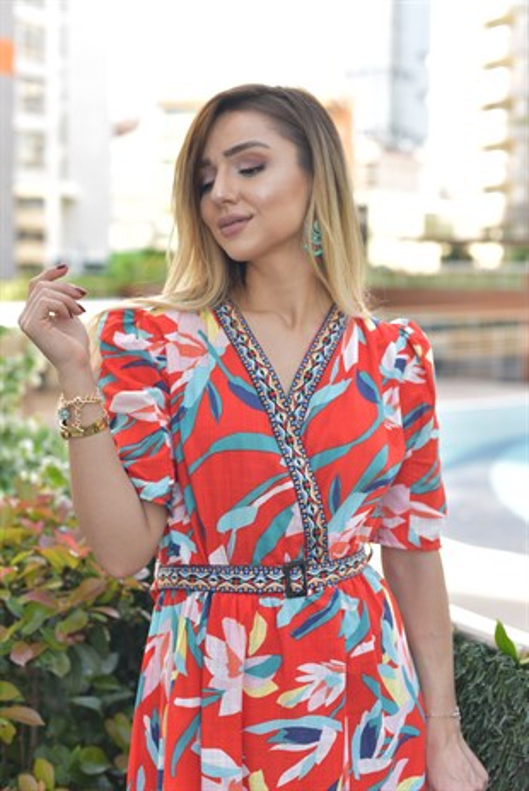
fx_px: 1100
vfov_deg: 39.6
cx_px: 264
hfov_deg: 27.0
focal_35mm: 50
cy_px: 396
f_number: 3.5
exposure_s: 1/1250
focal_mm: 50
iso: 1250
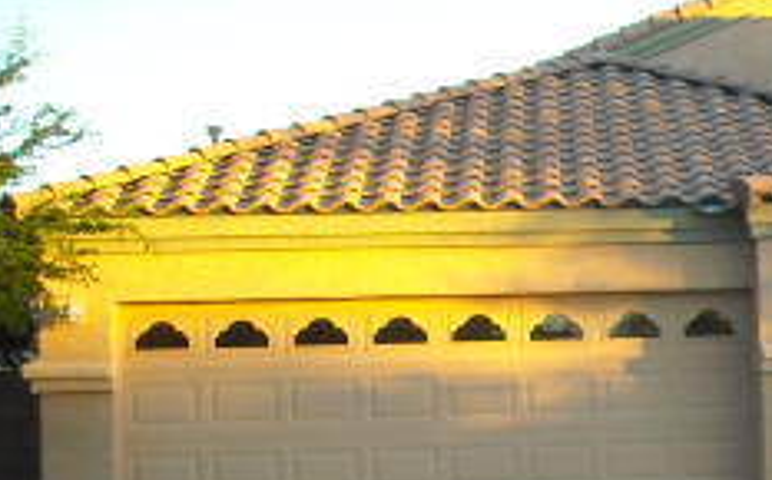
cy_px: 420
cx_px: 1030
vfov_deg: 12.7
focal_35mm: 102
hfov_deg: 18.8
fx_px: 2143
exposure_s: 1/250
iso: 191
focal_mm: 5.7
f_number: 2.8
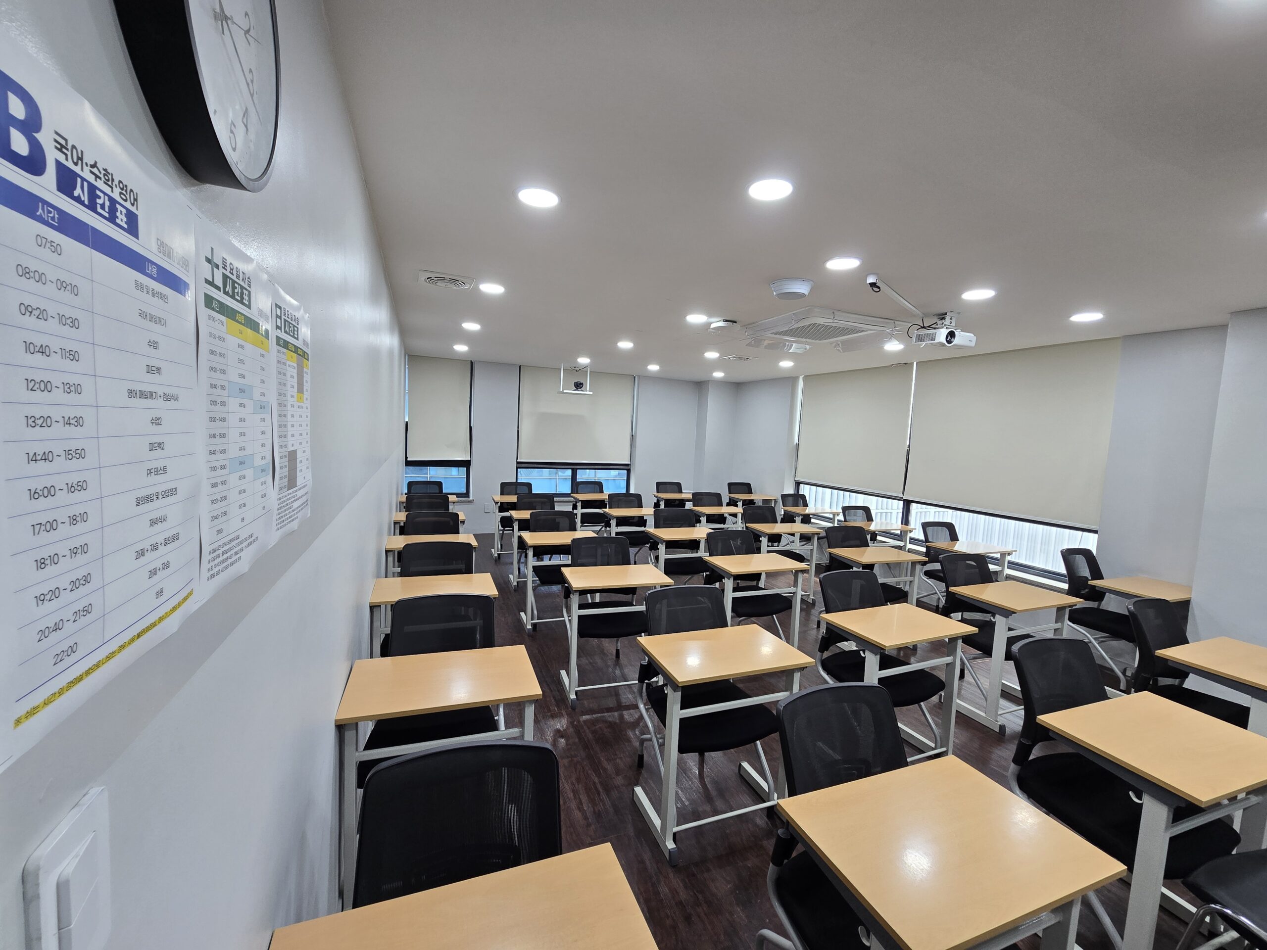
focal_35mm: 13
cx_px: 634
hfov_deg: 106.2
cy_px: 475
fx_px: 476
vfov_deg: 89.9
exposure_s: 1/60
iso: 64
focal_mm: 2.2
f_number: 2.2
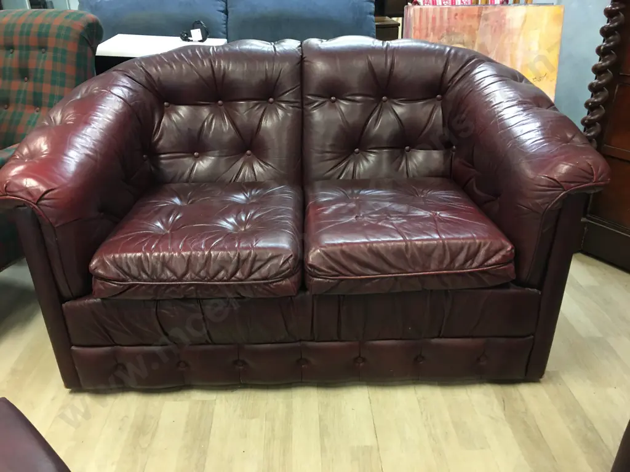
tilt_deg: -24.5
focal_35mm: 29
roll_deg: +0.1
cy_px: 236
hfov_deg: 61.7
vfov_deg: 48.2
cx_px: 315
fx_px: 528
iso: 80
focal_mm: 4.15
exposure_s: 1/17
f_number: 2.2
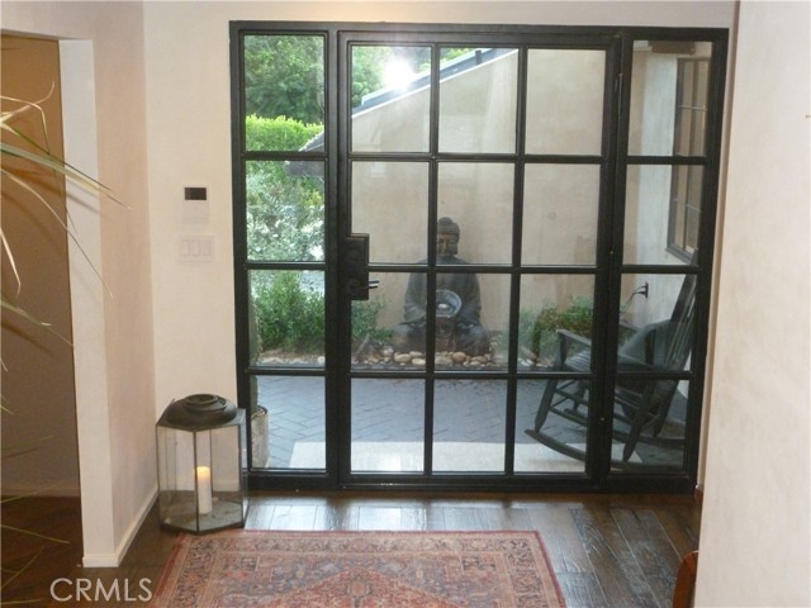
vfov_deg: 35.1
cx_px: 406
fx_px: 961
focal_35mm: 41
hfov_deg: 45.8
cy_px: 304
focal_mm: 7.4
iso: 500
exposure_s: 1/60
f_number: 3.7
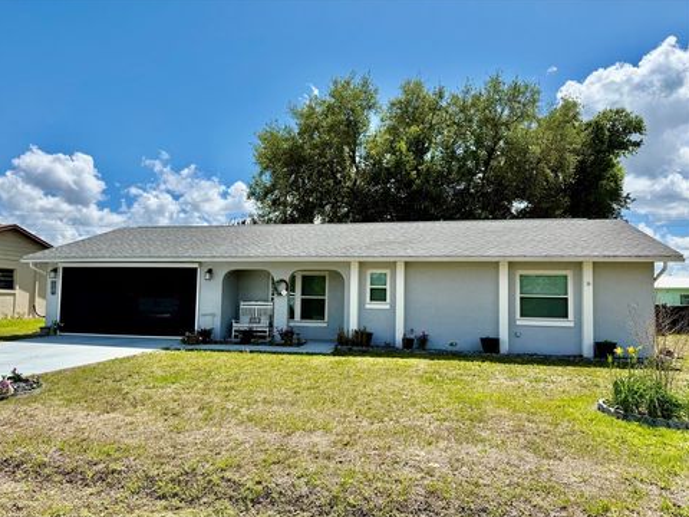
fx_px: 498
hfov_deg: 69.4
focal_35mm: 25
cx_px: 332
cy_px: 264
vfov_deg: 54.9
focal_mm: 6.76
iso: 100
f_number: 1.78
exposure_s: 1/6711
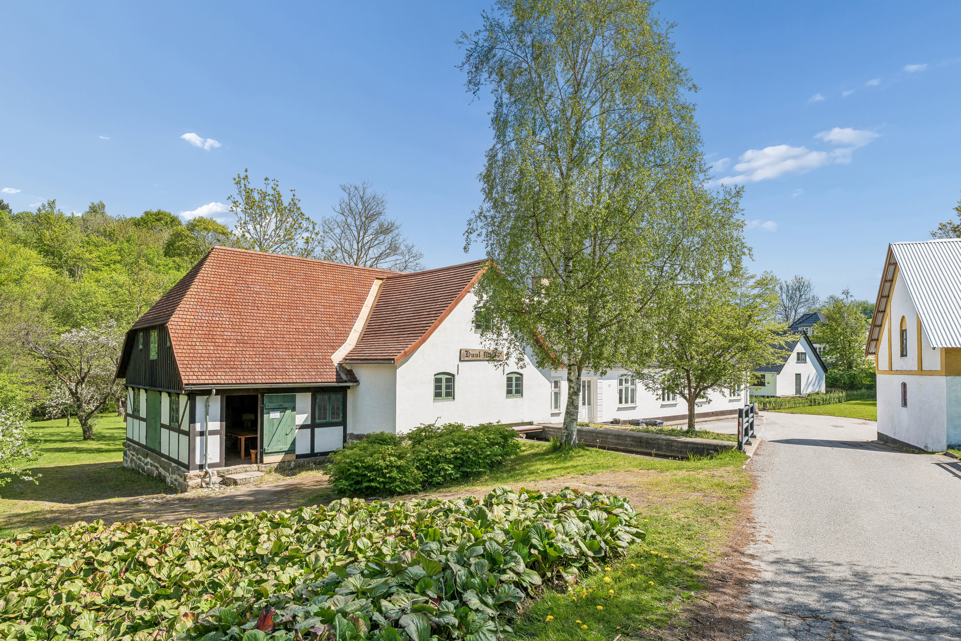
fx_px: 561
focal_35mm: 21
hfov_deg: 81.2
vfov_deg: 59.5
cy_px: 320
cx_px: 480
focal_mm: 21
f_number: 10
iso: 400
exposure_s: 1/640
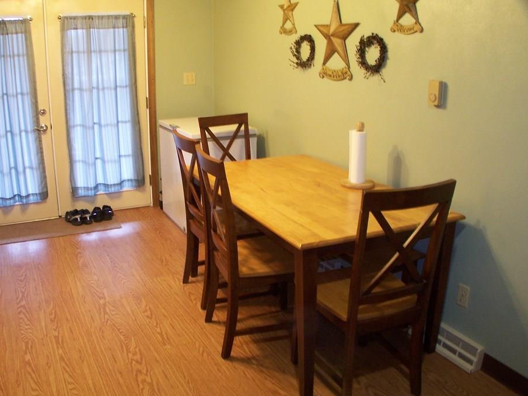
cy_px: 197
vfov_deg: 33.6
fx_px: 656
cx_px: 239
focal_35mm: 43
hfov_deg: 43.8
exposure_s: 1/15
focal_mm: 6.3
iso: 140
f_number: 2.8
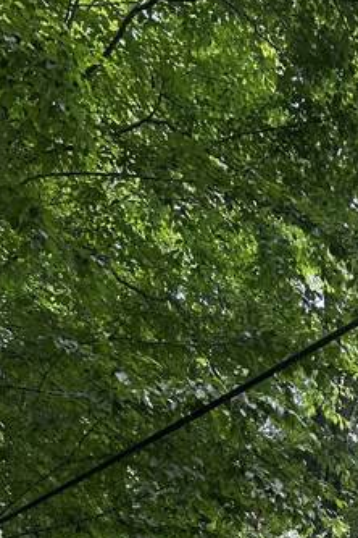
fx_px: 1163
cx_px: 439
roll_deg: +0.0
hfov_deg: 16.7
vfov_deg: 23.5
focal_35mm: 78
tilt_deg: +19.6
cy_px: 662
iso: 40
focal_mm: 5.7
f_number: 1.5
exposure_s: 1/162
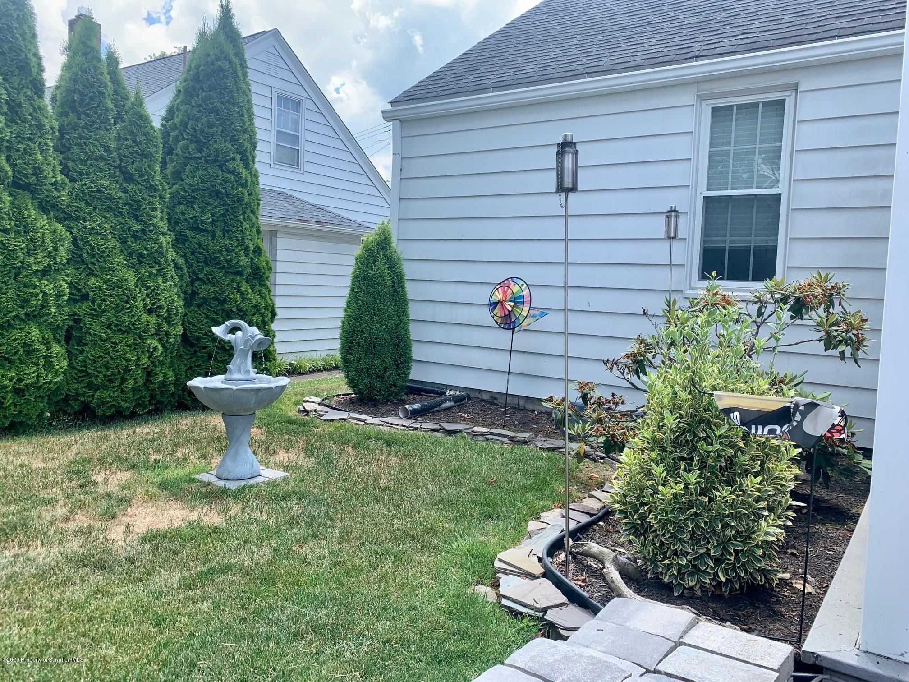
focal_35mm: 26
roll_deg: -2.5
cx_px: 454
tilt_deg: -5.9
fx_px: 683
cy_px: 341
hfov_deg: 67.3
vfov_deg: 53.1
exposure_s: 1/706
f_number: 1.8
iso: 25
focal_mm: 4.25
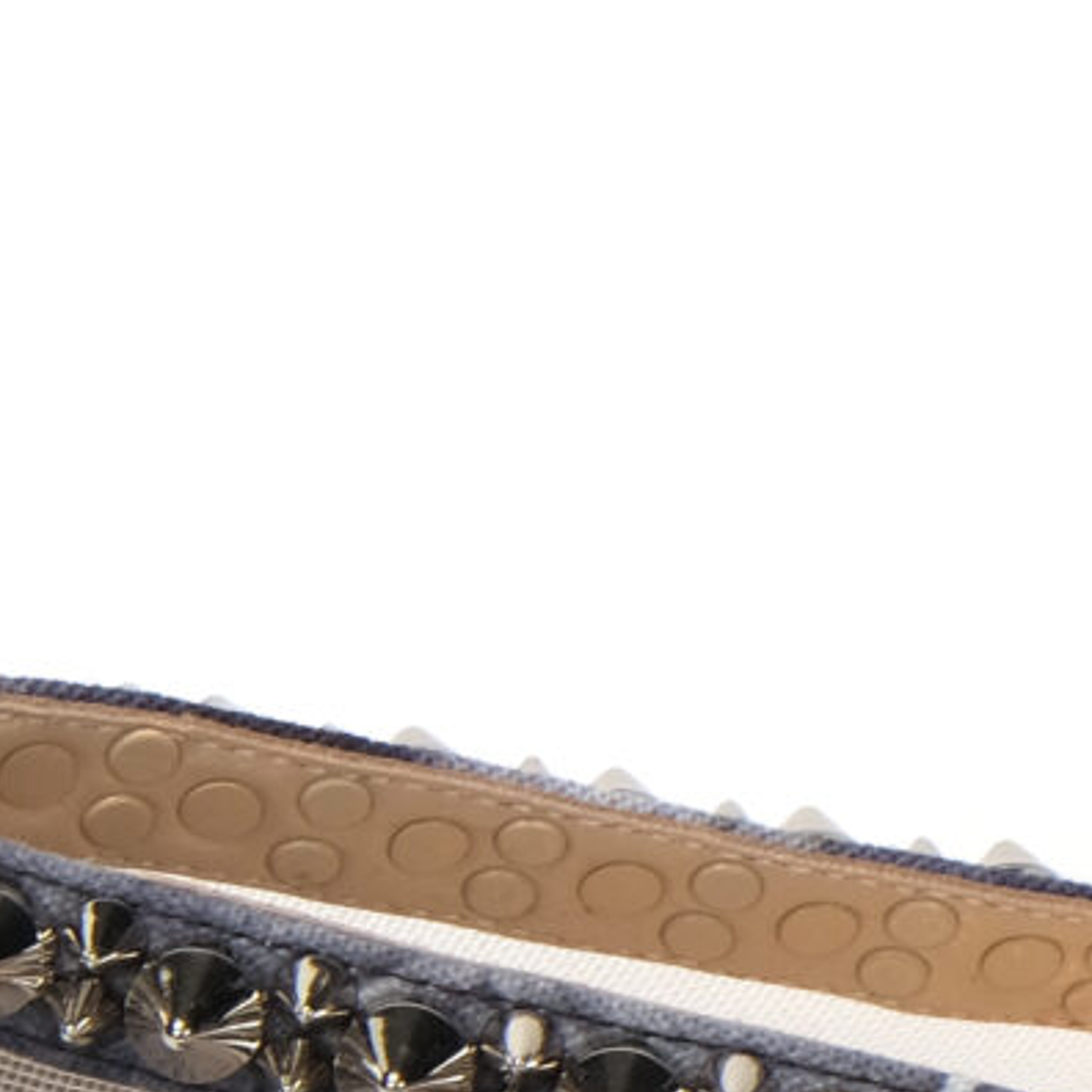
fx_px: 16275
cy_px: 1358
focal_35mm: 456
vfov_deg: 3.8
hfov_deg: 3.8
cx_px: 2110
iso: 200
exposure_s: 1/125
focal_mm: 55
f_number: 13
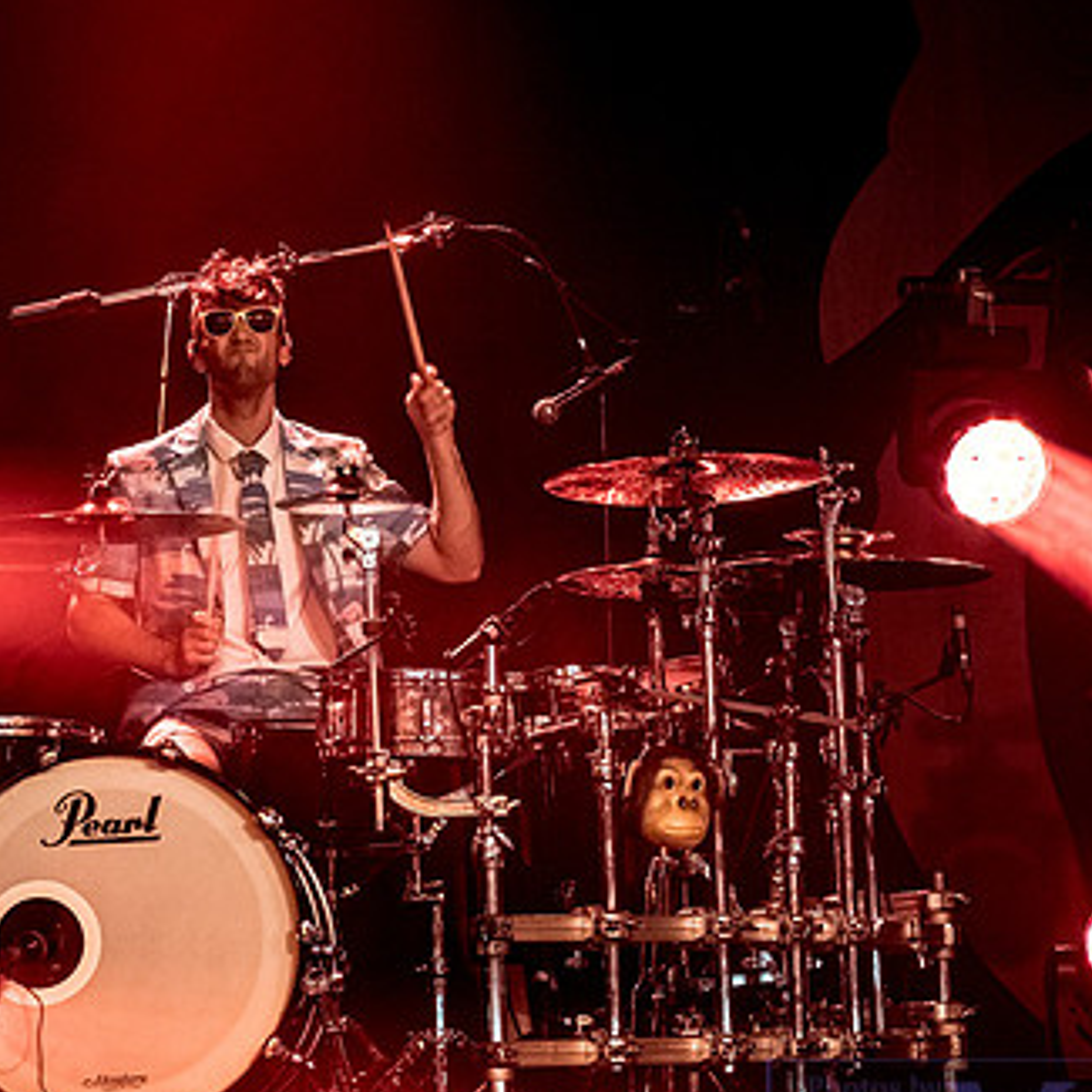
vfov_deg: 15.2
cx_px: 257
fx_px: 4104
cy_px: 519
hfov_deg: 15.1
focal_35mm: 115
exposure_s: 1/160
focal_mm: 35
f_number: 4
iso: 800
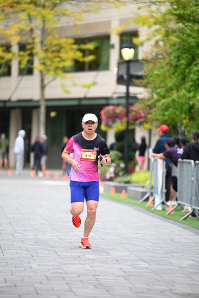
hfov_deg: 6.9
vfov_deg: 10.3
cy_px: 149
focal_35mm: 200
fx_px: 1657
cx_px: 100
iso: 1000
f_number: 2.8
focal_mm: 200
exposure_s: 1/2000
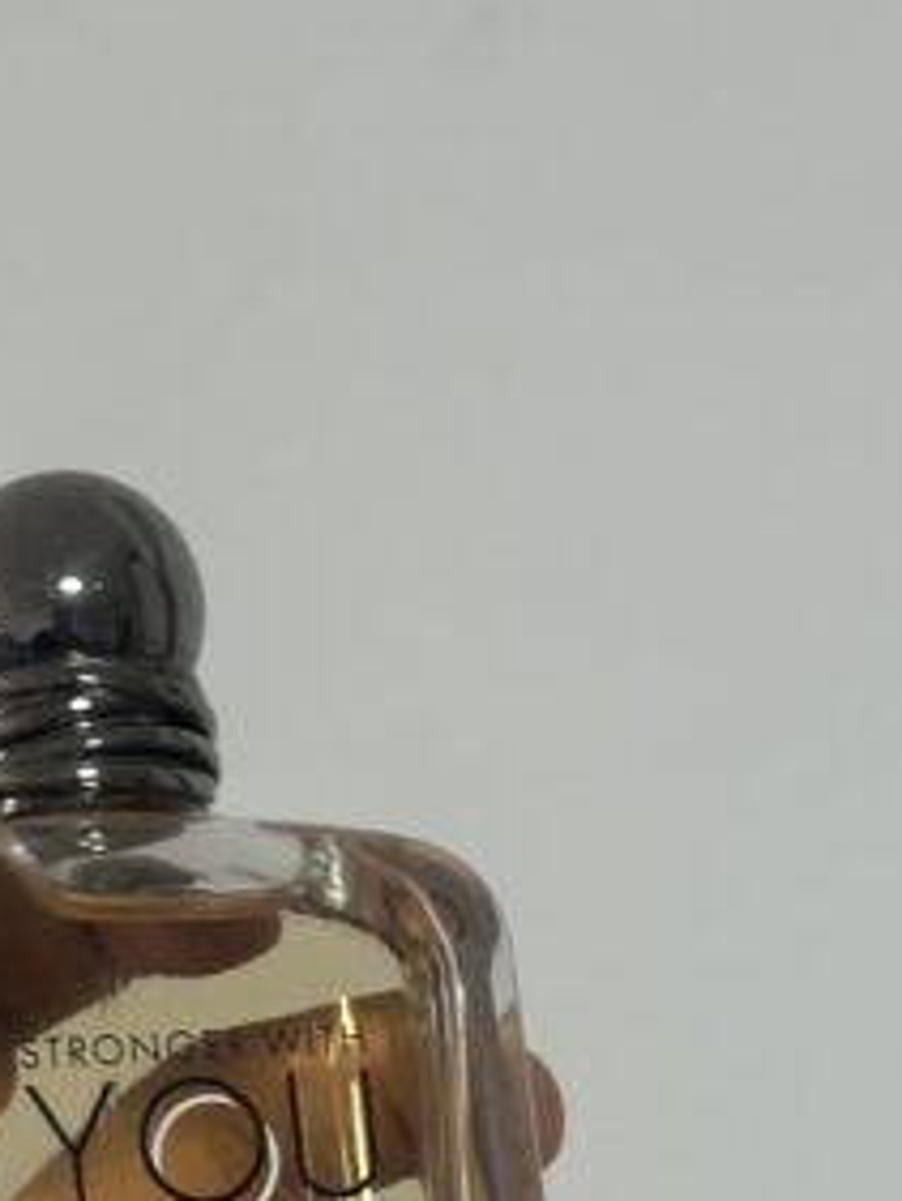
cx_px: 209
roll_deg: -3.1
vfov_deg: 19.4
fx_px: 3402
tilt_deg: -20.4
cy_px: 1212
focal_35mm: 98
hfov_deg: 15.0
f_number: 1.78
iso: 80
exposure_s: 1/50
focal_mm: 6.76
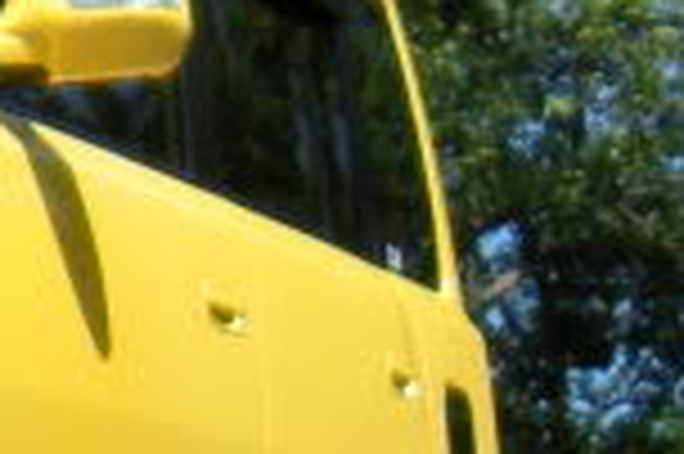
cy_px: 1178
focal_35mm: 246
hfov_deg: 8.0
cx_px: -684
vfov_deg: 5.4
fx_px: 4669
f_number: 3.8
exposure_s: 1/450
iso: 64
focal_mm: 5.9
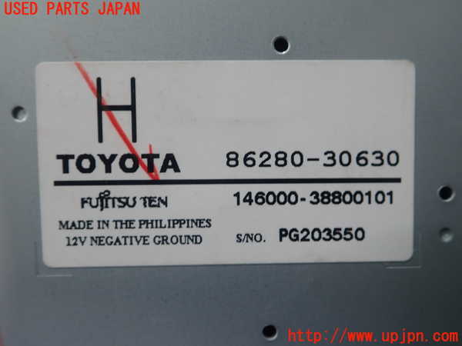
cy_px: 173
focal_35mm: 30
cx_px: 231
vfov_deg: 46.8
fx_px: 400
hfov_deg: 60.0
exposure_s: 1/125
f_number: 2.3
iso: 160
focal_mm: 5.5
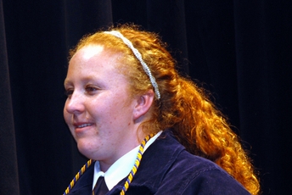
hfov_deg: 4.7
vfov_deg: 3.1
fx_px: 3581
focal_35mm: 441
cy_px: 143
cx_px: 100
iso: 250
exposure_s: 1/60
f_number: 5.6
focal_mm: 135
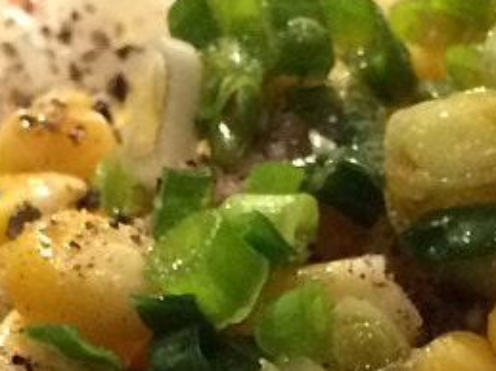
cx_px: 293
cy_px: 744
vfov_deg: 7.9
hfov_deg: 11.0
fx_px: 2564
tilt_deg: -46.2
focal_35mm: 179
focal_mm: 4.15
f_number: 2.2
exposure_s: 1/20
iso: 320
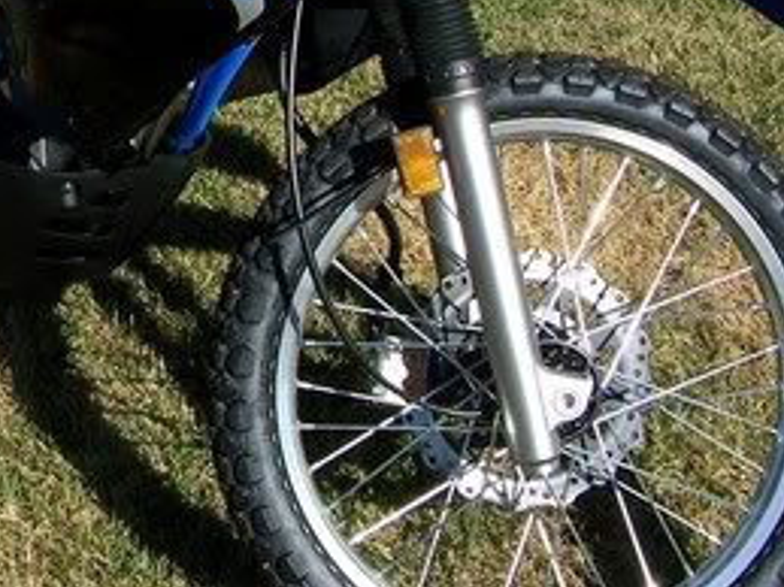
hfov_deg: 20.4
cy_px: -39
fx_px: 2128
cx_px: 61
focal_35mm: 94
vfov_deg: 15.3
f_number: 5.6
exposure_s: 1/640
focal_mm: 6.3
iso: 80
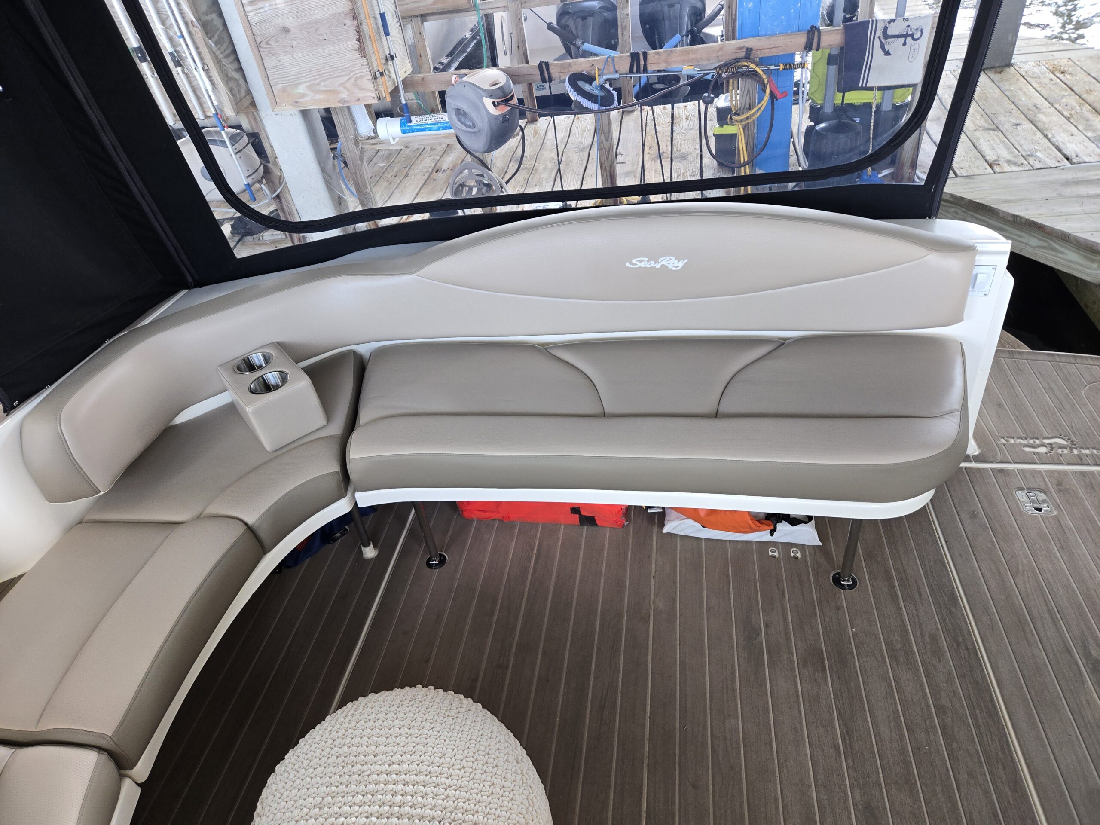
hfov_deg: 73.9
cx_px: 550
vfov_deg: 58.9
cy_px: 412
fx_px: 731
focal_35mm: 23
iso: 100
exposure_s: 1/60
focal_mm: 5.4
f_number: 1.8
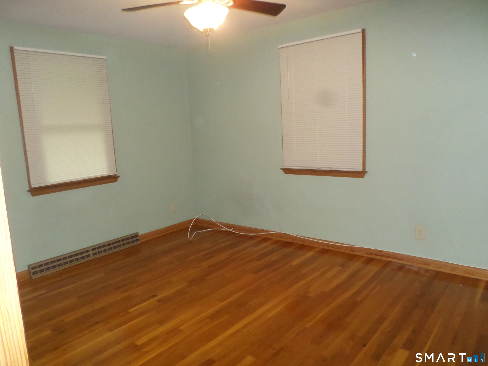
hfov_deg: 69.4
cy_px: 183
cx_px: 244
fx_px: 352
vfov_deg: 54.9
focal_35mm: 25
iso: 320
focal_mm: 4.5
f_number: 2.5
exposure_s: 1/30
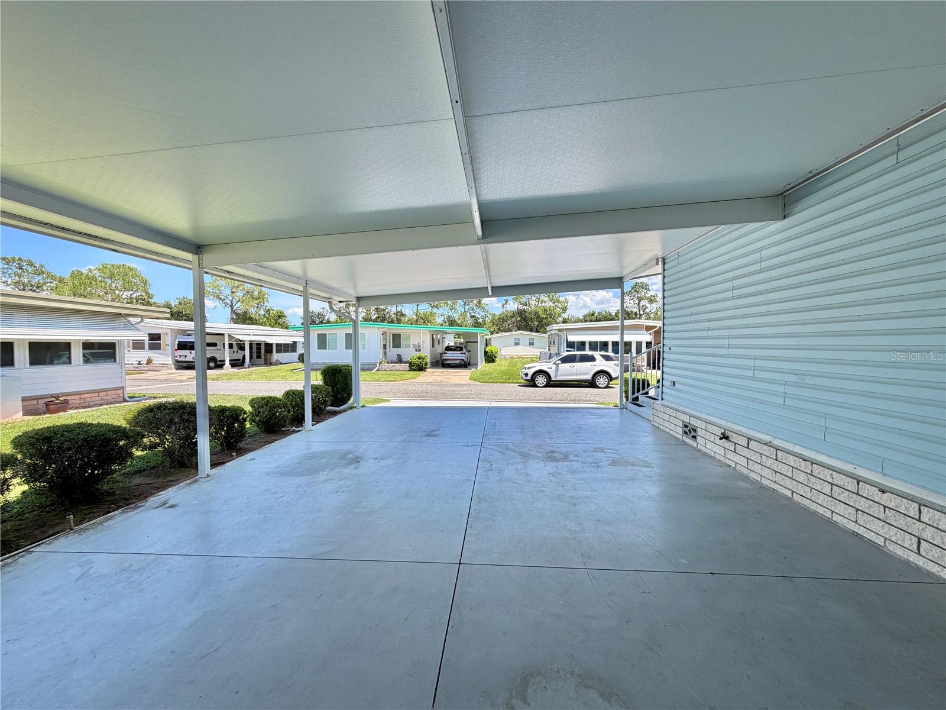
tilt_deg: -1.4
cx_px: 473
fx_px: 383
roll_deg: +1.0
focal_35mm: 14
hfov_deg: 102.1
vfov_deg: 85.7
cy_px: 355
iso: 40
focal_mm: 2.22
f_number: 2.2
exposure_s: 1/535
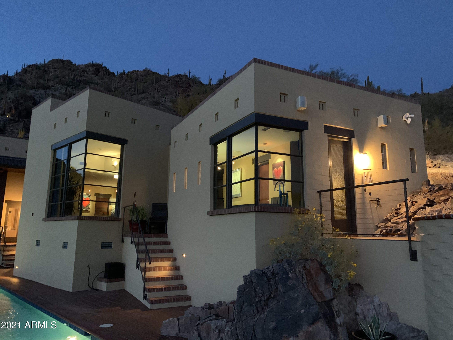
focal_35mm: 26
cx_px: 226
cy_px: 170
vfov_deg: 53.1
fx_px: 340
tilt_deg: +10.6
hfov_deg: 67.3
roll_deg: -0.8
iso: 800
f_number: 1.8
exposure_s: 1/24
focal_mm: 4.25
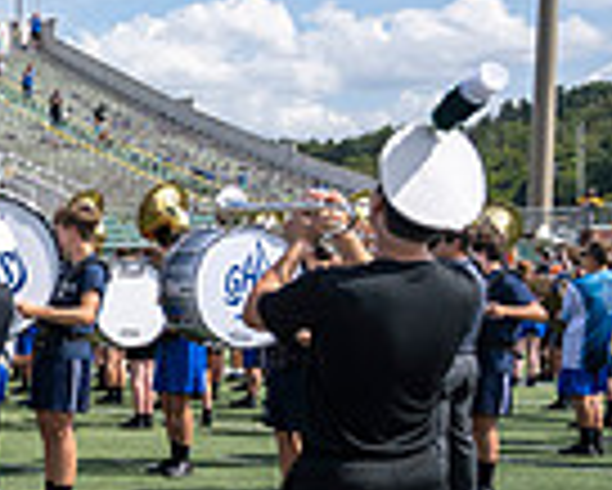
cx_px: -454
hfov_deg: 16.9
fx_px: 1740
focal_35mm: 96
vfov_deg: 15.8
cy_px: 447
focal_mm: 24
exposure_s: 1/1600
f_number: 5
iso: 200
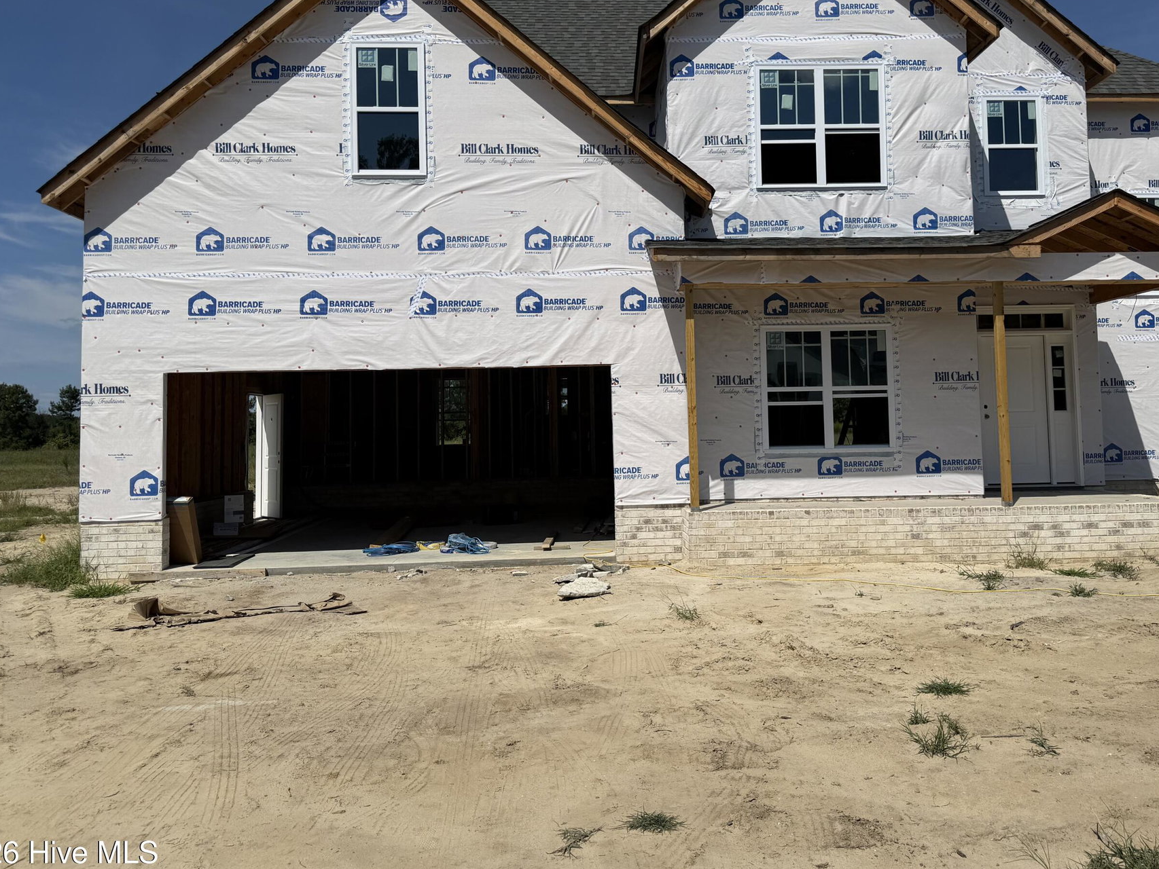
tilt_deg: +1.8
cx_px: 651
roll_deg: +1.8
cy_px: 359
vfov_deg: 46.6
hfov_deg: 59.8
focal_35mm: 30
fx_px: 1005
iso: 80
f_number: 1.78
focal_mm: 6.76
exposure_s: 1/14286
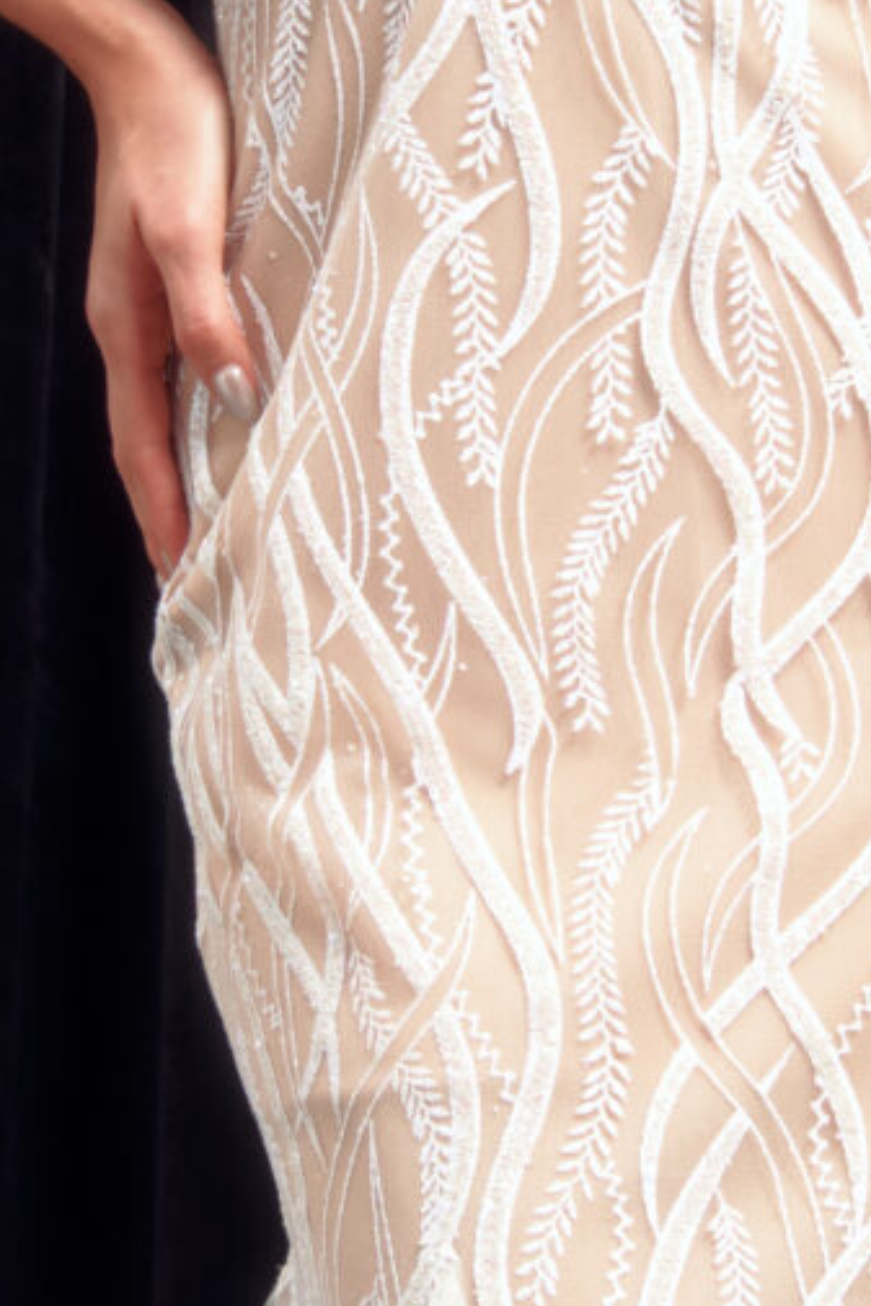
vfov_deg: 9.2
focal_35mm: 223
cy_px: 701
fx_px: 8087
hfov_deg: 6.2
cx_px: 591
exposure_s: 1/125
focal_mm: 29
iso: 100
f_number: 7.1
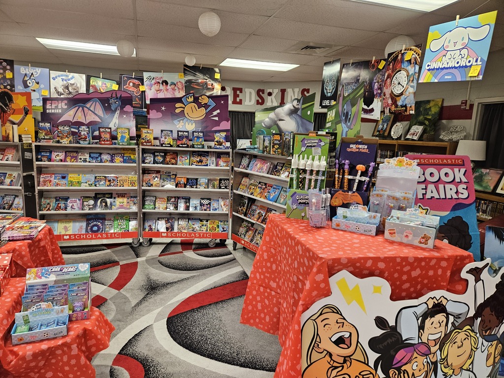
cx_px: 252
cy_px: 189
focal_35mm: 23
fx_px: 335
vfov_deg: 58.9
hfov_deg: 73.9
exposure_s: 1/120
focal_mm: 5.4
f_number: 1.8
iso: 320
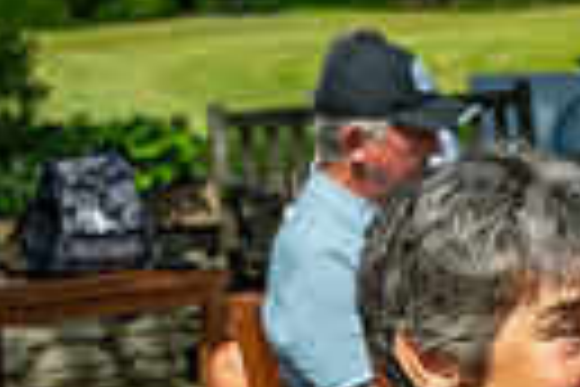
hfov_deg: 9.9
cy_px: 493
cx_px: 1007
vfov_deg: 6.9
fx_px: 3190
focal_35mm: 198
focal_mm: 44
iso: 200
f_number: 5.6
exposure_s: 1/1250
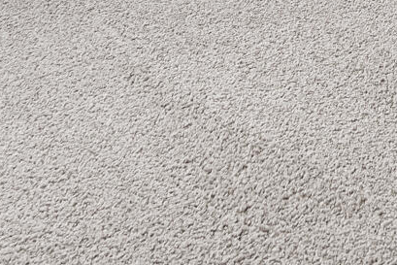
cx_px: 527
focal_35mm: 110
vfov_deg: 9.6
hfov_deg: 17.4
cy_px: -543
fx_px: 1213
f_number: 6.3
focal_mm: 10
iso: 100
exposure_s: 1/2
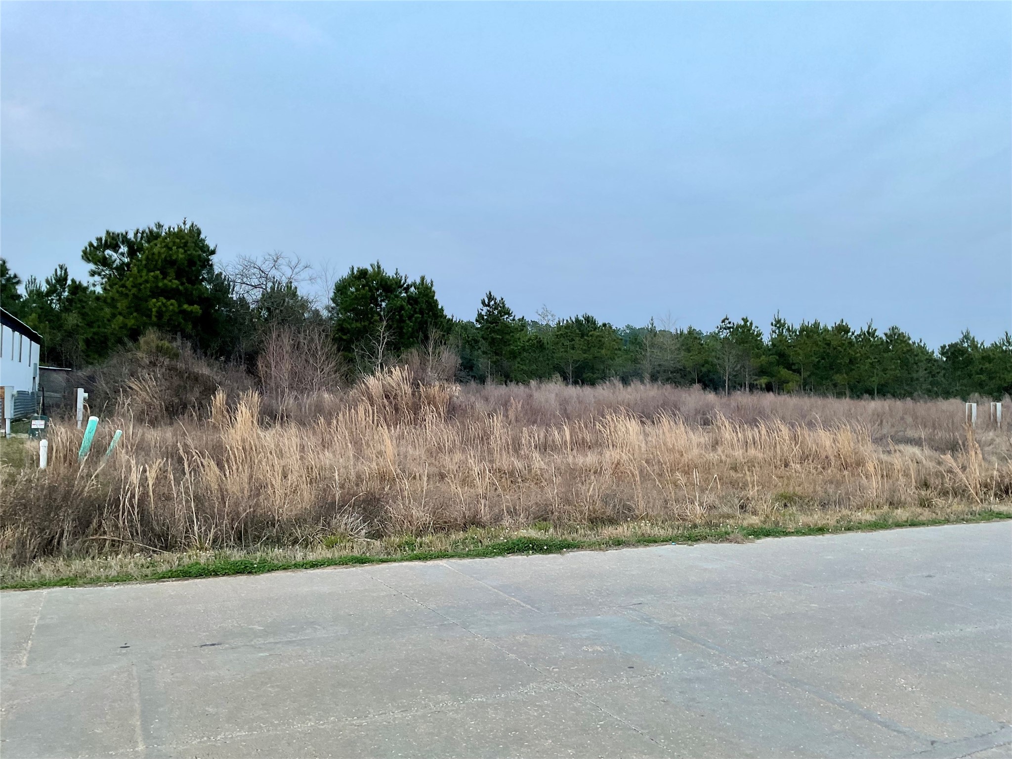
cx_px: 506
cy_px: 380
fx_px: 848
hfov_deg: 61.7
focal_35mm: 29
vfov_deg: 48.2
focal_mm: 3
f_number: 1.8
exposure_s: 1/60
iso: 40
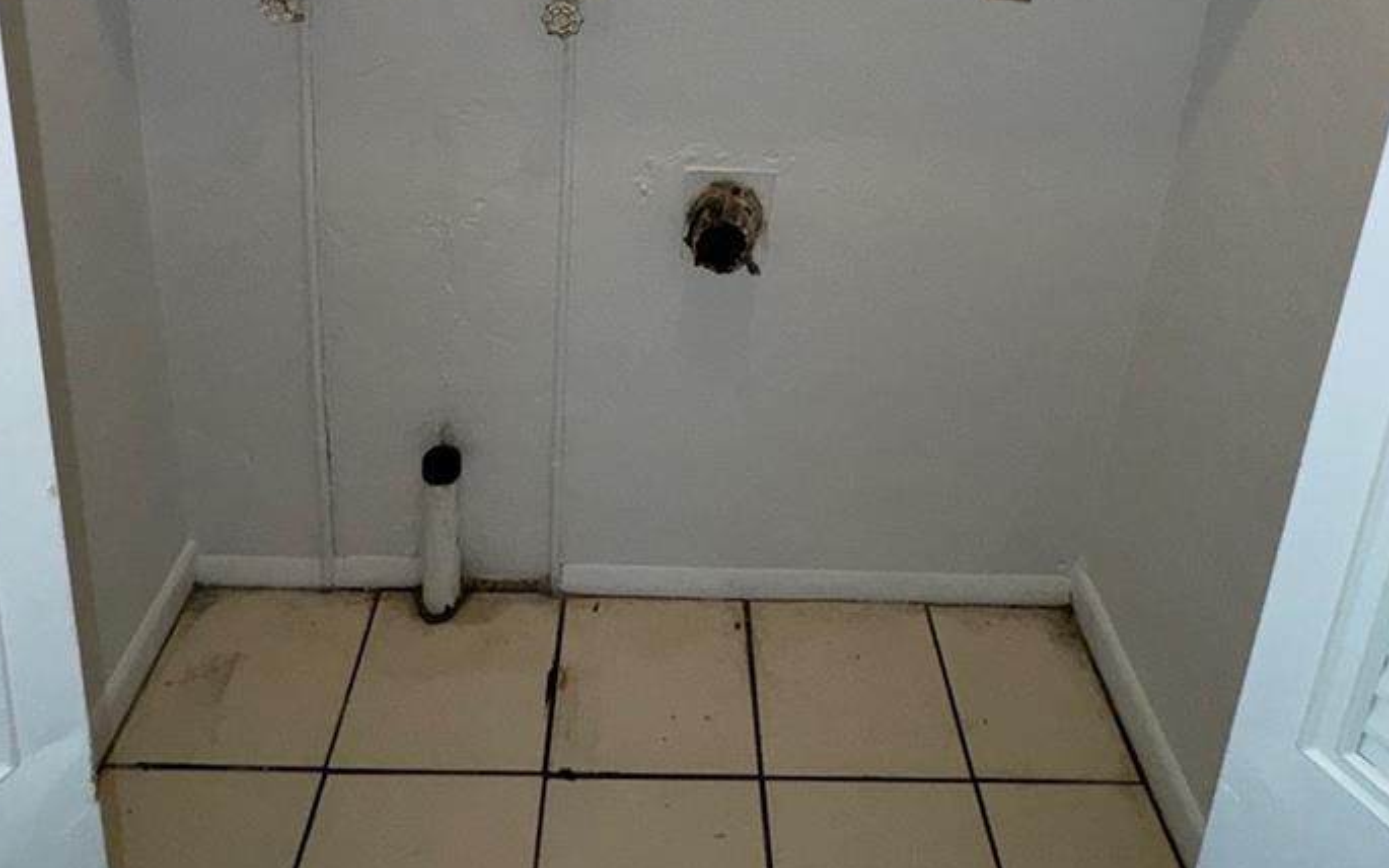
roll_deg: -1.2
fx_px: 984
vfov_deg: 41.0
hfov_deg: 70.4
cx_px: 685
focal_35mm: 26
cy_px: -14
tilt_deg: -16.1
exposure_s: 1/120
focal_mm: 2.22
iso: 125
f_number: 2.2
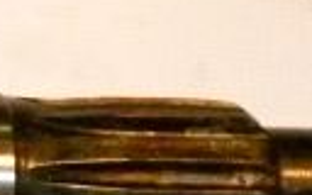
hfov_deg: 9.5
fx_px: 1726
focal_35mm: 203
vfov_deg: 6.4
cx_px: -358
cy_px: 202
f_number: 3.7
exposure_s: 1/200
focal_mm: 7.3
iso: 1600
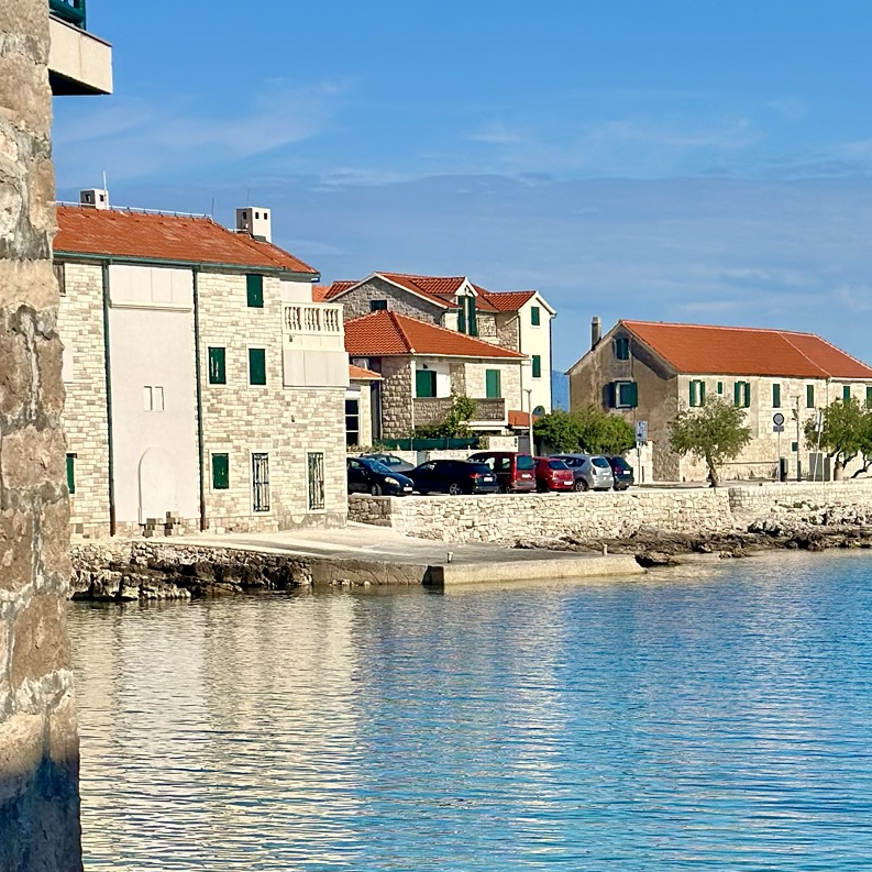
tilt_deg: -4.3
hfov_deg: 16.1
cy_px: 691
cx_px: 714
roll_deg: +0.6
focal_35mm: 107
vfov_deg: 16.2
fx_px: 3049
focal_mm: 6.86
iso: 80
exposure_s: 1/7092
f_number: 1.78
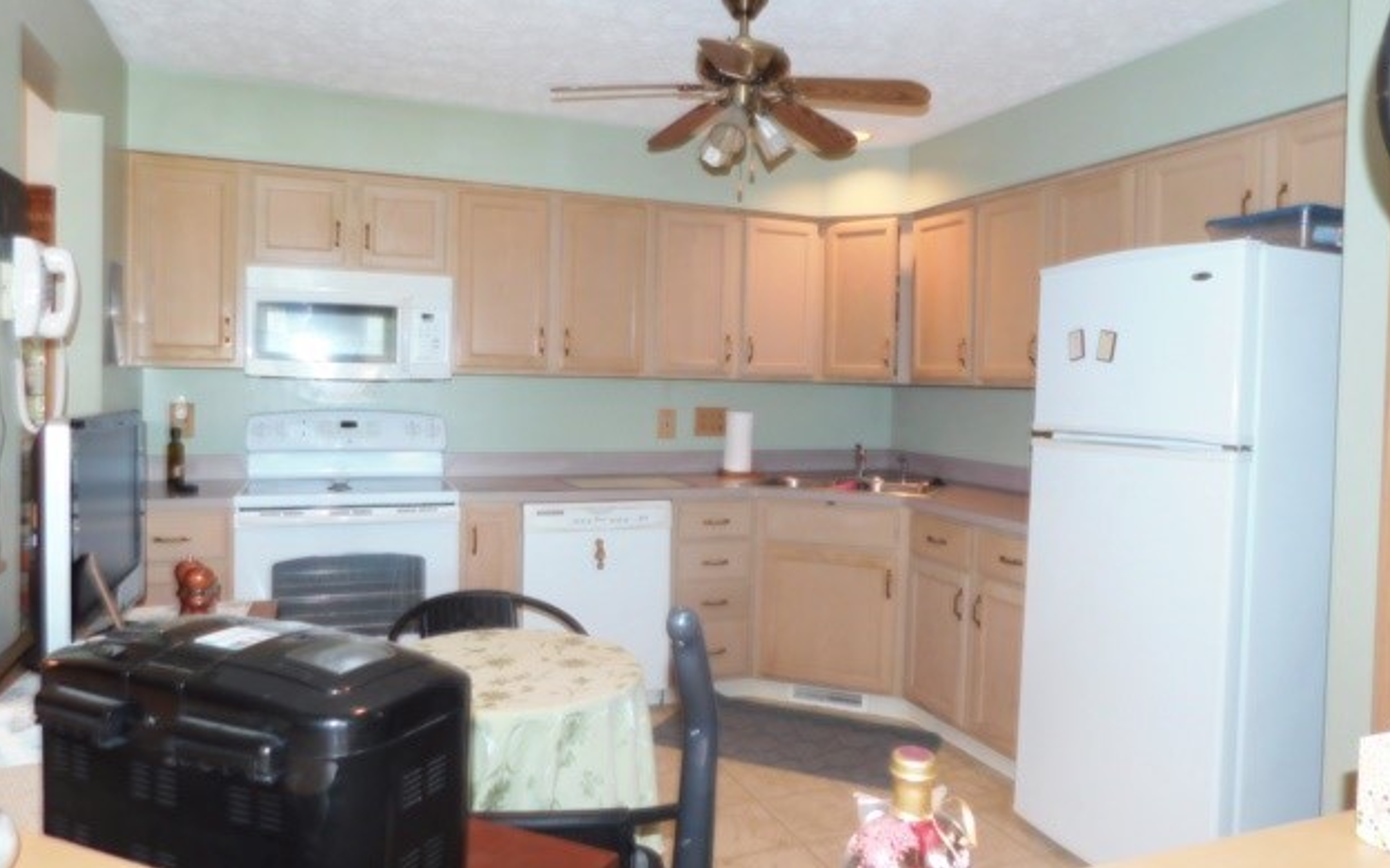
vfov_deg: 49.3
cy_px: 410
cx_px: 706
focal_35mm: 25
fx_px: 947
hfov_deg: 72.5
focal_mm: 4
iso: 200
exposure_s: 1/30
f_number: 3
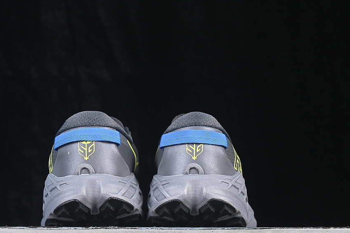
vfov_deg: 14.3
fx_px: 933
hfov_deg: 21.2
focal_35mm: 96
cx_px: 149
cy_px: 135
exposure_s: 1/60
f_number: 6.3
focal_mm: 50
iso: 160
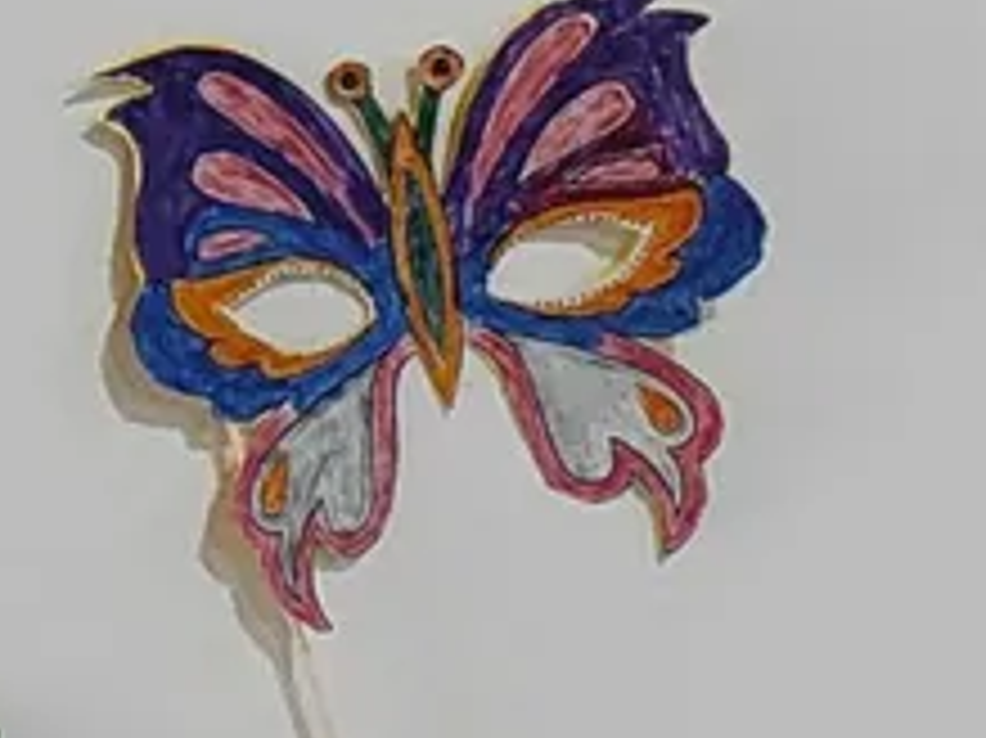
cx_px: -2229
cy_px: -724
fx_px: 5466
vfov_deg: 7.4
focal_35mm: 192
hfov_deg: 8.3
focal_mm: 5.43
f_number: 1.89
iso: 570
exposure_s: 1/33
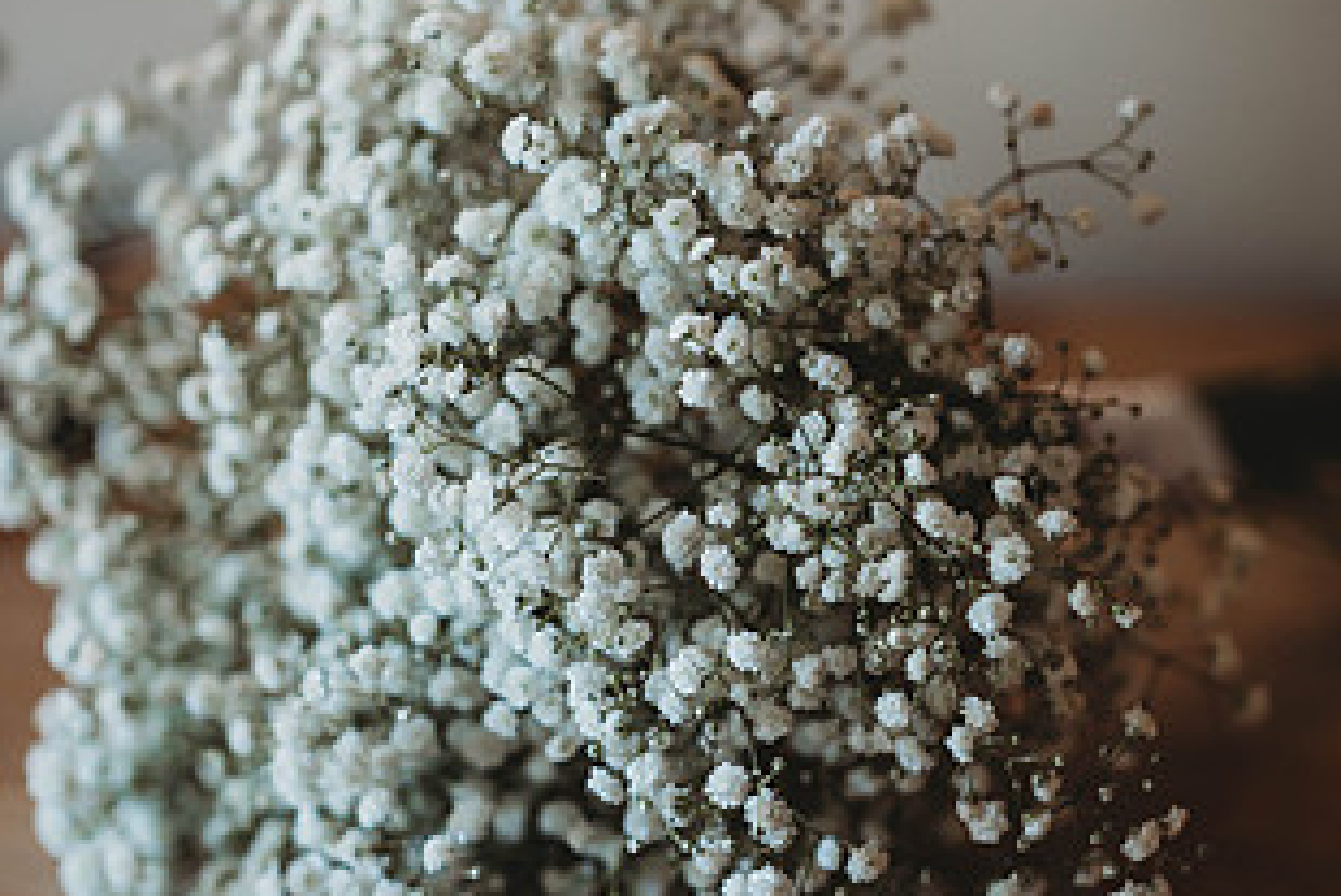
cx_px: 800
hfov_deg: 12.9
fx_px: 5925
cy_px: 424
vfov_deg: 8.6
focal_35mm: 159
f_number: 1.8
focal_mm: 85
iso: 320
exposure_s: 1/160
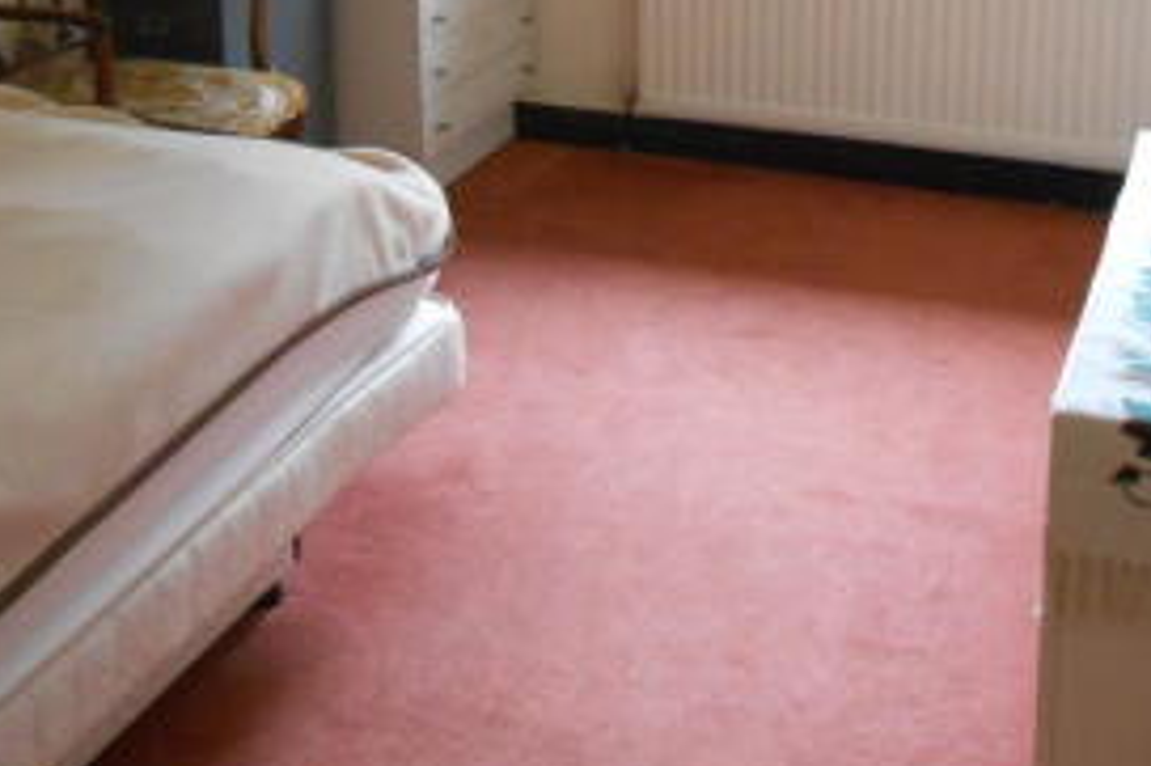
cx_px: 726
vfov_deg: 21.9
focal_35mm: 58
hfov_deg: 34.3
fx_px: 1853
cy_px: -108
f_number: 3.5
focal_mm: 4.6
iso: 400
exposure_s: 1/30
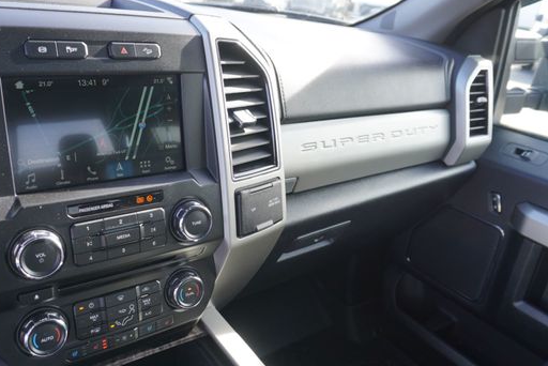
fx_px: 457
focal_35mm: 30
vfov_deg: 43.6
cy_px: 167
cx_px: 258
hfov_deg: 61.9
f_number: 4
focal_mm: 16
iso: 100
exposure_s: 1/60
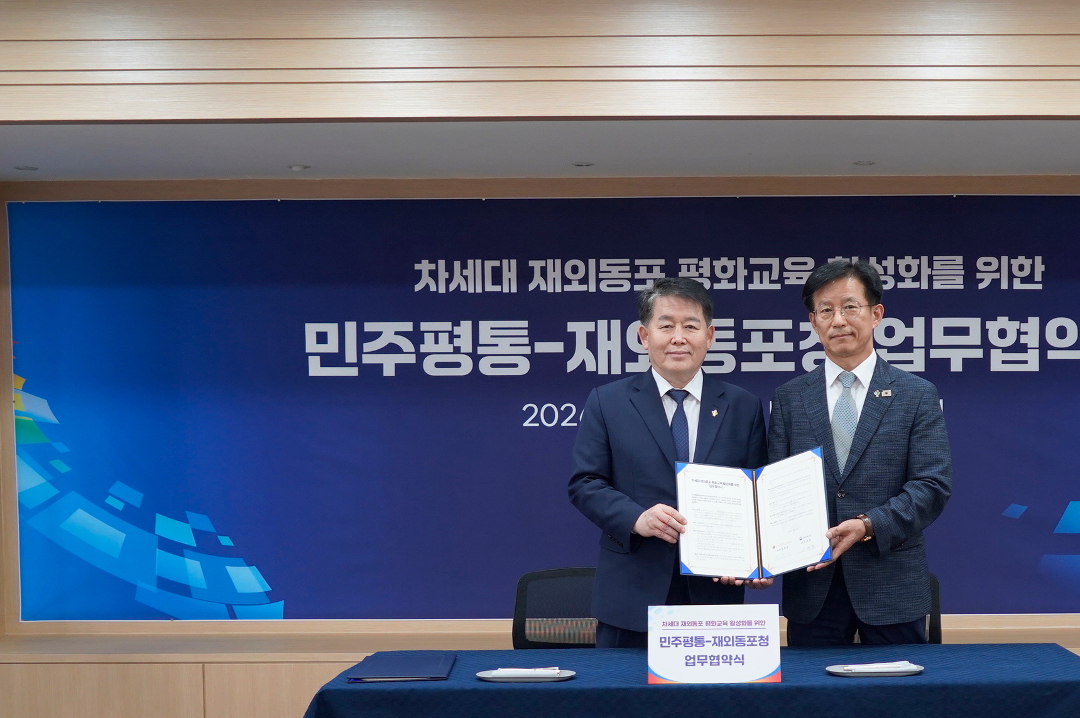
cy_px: 461
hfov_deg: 45.6
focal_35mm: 42
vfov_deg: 31.7
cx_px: 733
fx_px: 1259
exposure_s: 1/160
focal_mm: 24
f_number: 4
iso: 1250
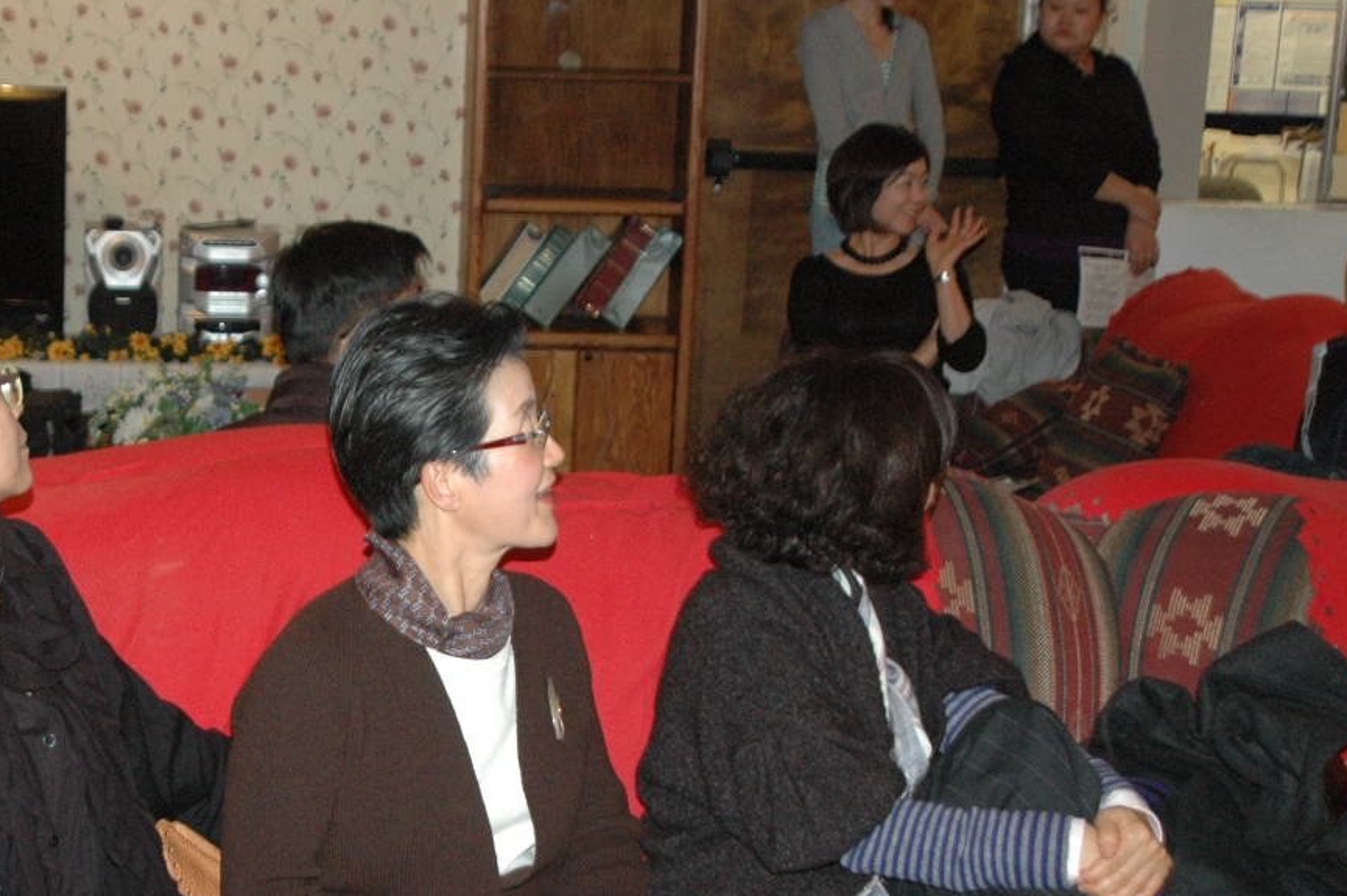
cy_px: 566
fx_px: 2729
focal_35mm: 73
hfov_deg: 27.1
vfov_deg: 18.6
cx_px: 241
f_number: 4
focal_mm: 28
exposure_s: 1/60
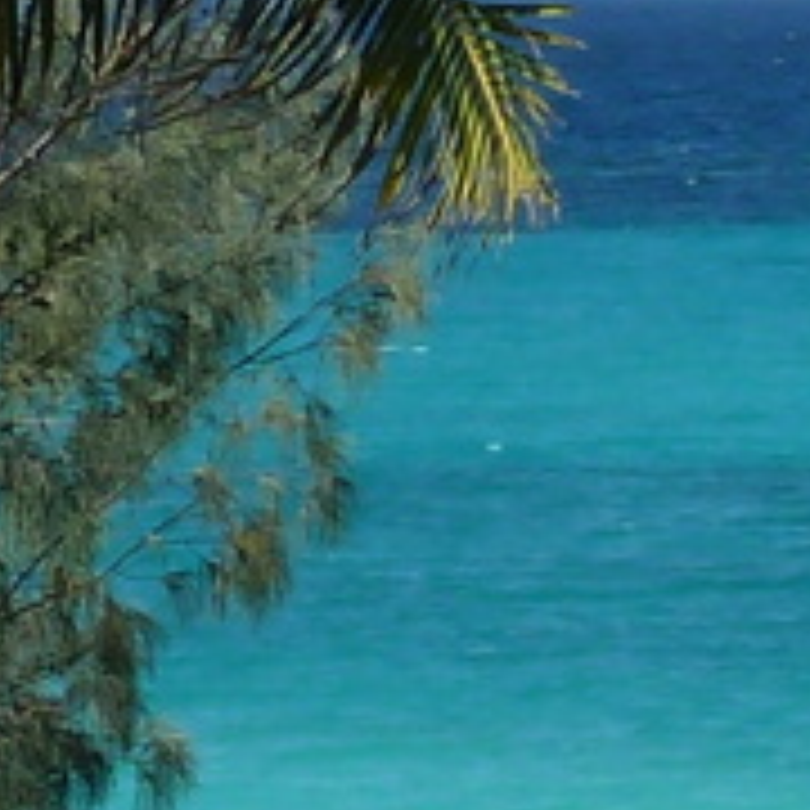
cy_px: 990
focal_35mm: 494
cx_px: 2038
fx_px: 13078
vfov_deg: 3.5
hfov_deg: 3.5
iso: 80
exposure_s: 1/500
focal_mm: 10.3
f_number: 5
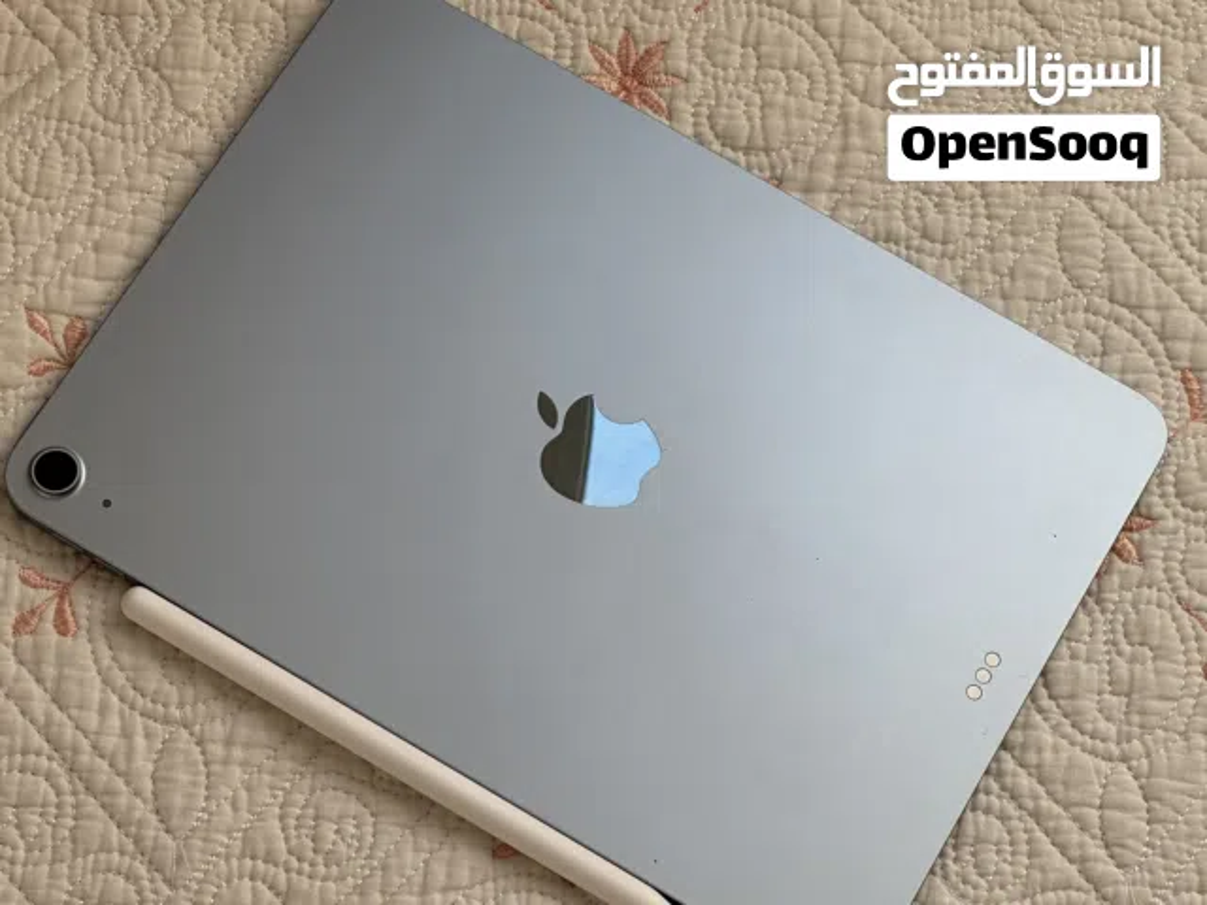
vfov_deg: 19.1
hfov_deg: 25.3
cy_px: 452
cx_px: 604
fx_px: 2685
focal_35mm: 77
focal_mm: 9
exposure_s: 1/99
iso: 80
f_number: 2.8
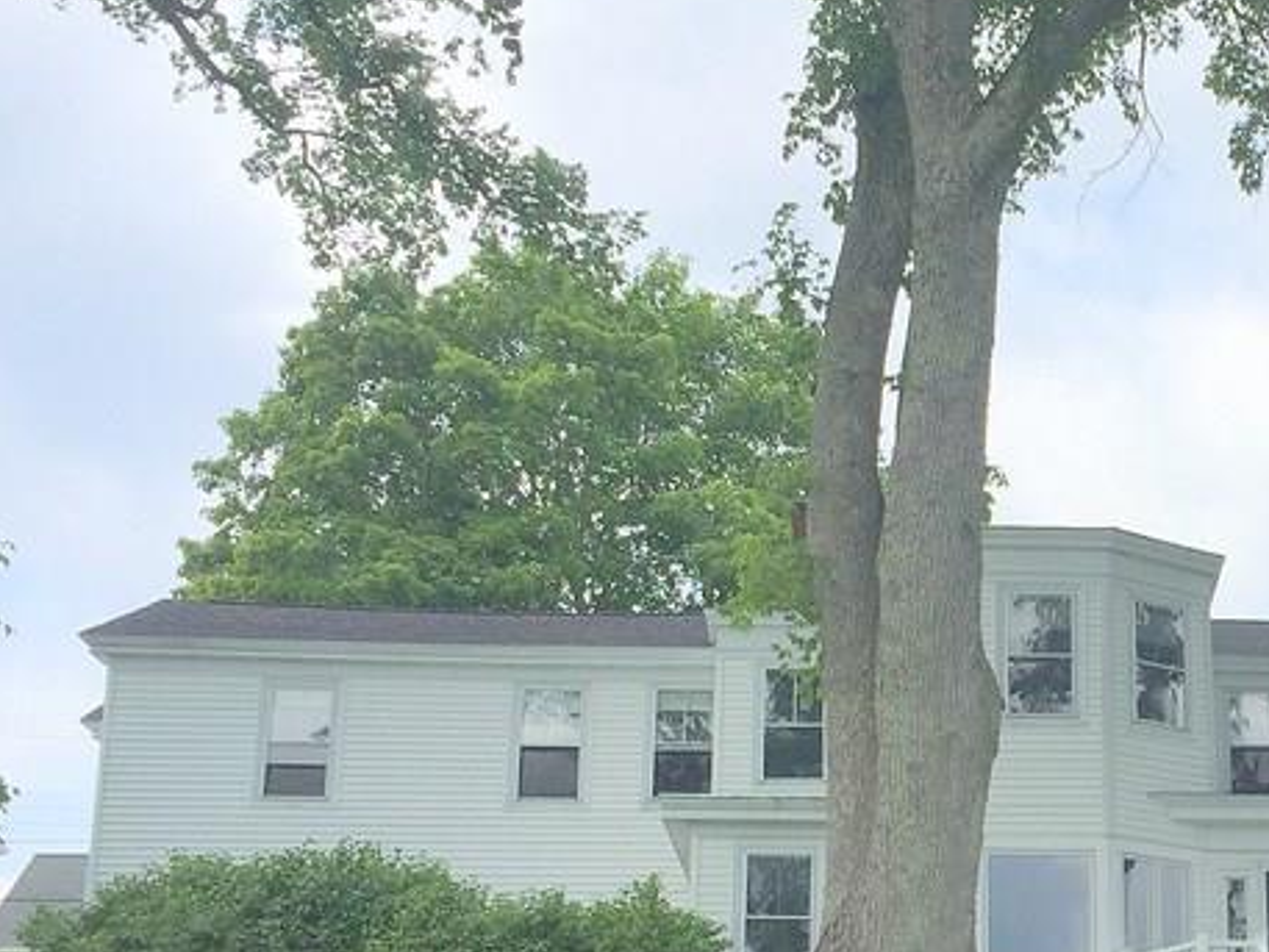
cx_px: 1191
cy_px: 758
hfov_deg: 28.4
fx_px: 2383
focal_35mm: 65
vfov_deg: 22.3
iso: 32
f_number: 2.2
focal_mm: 4.15
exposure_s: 1/2198
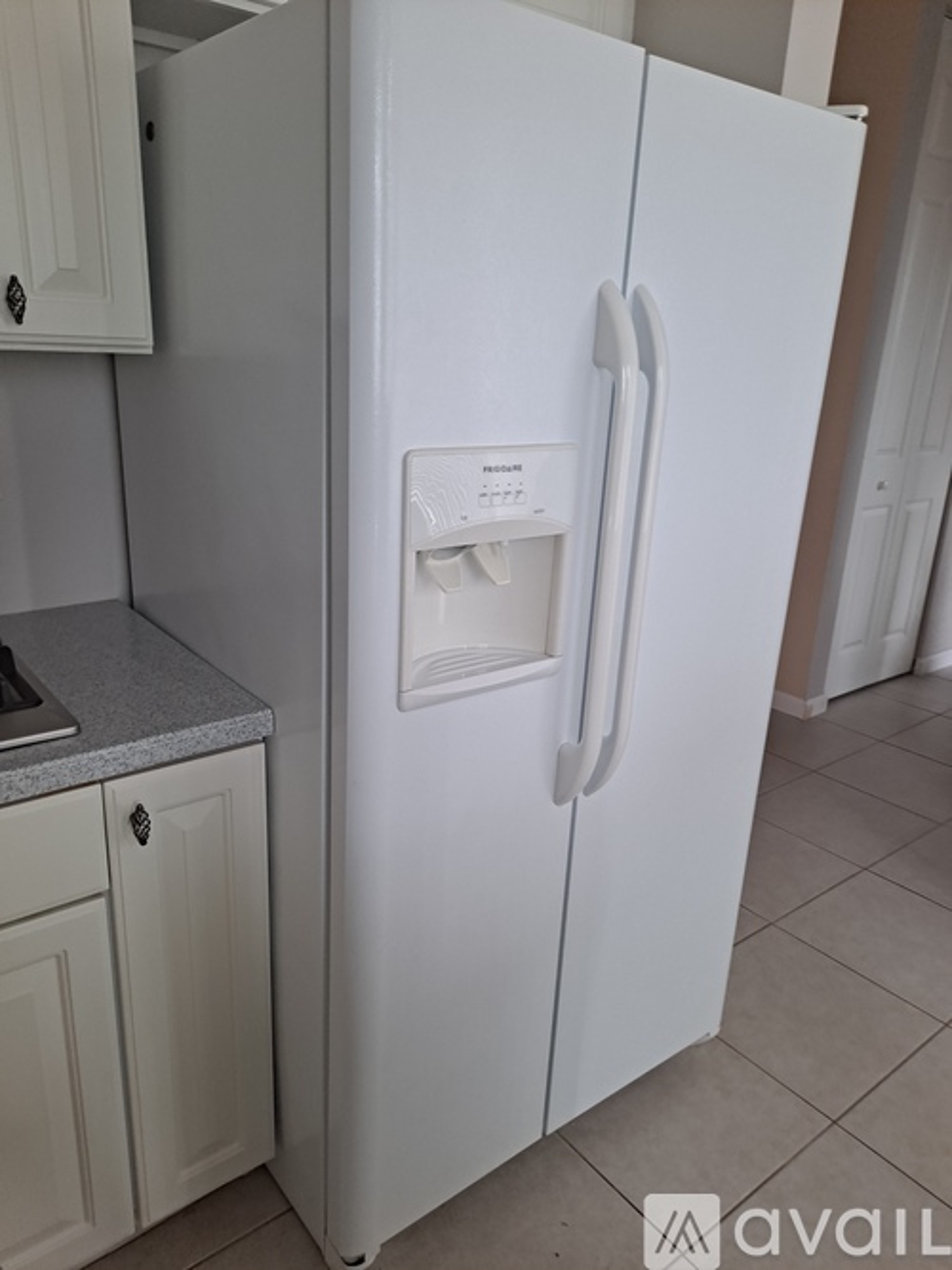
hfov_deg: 54.9
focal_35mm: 25
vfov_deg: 69.4
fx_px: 917
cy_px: 635
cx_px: 476
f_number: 2
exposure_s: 1/60
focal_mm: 4.6
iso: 100
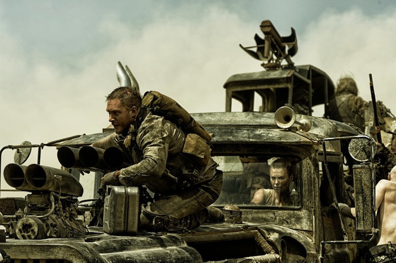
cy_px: 132
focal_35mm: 140
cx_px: 198
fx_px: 1539
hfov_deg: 14.7
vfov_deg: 9.8
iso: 200
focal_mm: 140
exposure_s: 1/800
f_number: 6.3
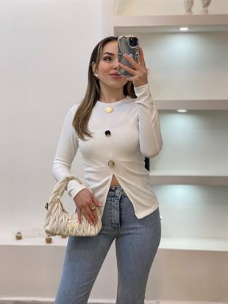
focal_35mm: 52
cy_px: 152
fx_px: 456
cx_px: 114
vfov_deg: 36.8
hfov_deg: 28.0
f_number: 2
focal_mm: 6
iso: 64
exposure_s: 1/100
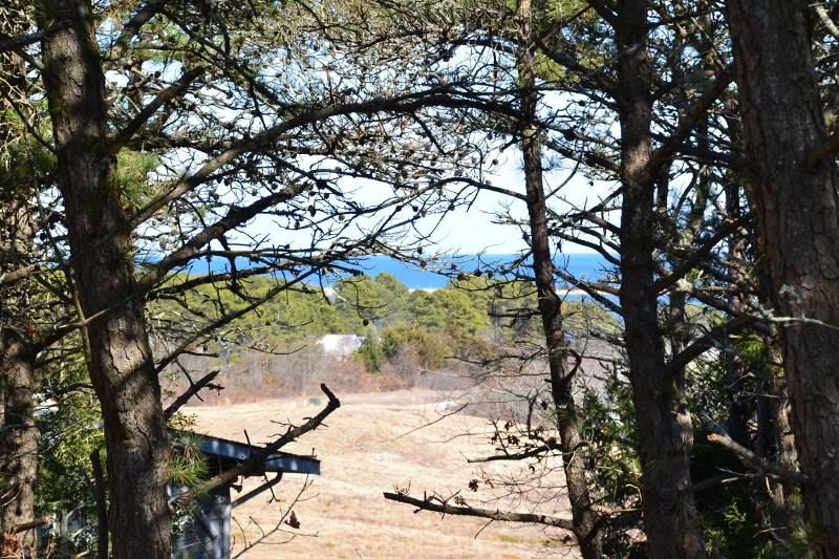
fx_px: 2796
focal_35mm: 120
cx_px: 420
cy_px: 280
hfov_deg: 17.1
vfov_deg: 11.4
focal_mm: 80
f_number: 10
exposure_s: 1/320
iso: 400
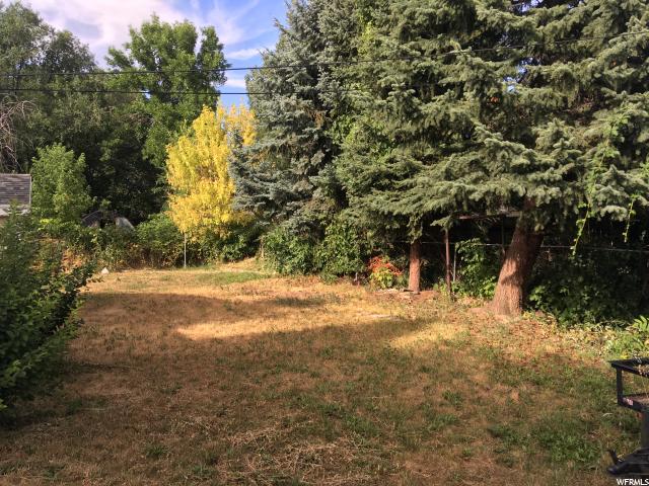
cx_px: 324
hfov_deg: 61.7
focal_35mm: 29
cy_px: 243
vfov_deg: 48.2
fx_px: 544
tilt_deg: -0.1
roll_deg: -0.6
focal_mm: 4.15
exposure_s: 1/396
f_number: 2.2
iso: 25
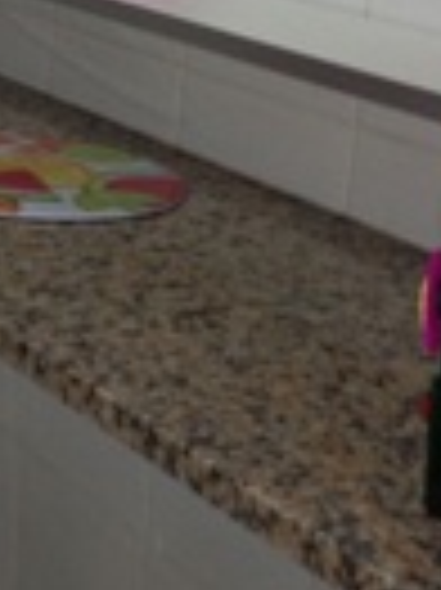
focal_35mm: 113
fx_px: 1923
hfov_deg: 12.3
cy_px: 59
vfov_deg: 17.2
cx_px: -270
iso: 125
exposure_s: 1/20
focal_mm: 4.13
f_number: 2.4
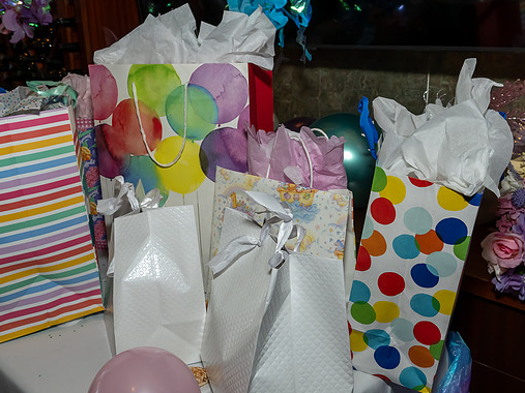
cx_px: 278
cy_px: 194
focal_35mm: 39
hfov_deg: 47.8
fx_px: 591
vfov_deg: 36.8
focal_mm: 23
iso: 1000
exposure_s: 1/250
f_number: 7.1
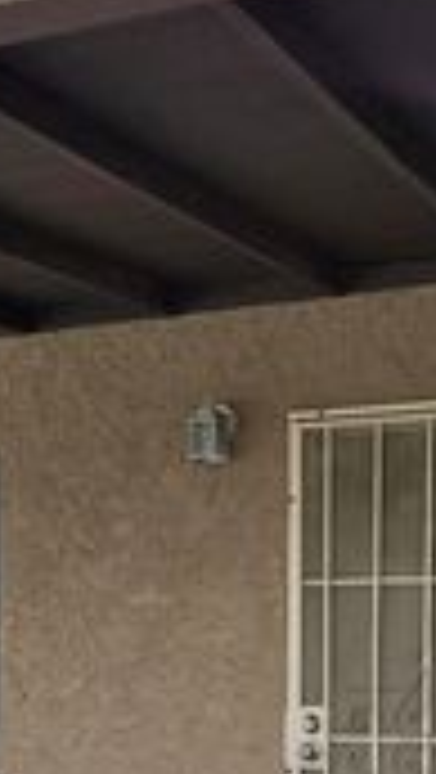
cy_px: 718
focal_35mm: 55
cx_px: 355
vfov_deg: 35.3
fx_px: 1128
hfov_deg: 21.6
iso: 50
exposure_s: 1/2000
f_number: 1.9
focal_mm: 2.2
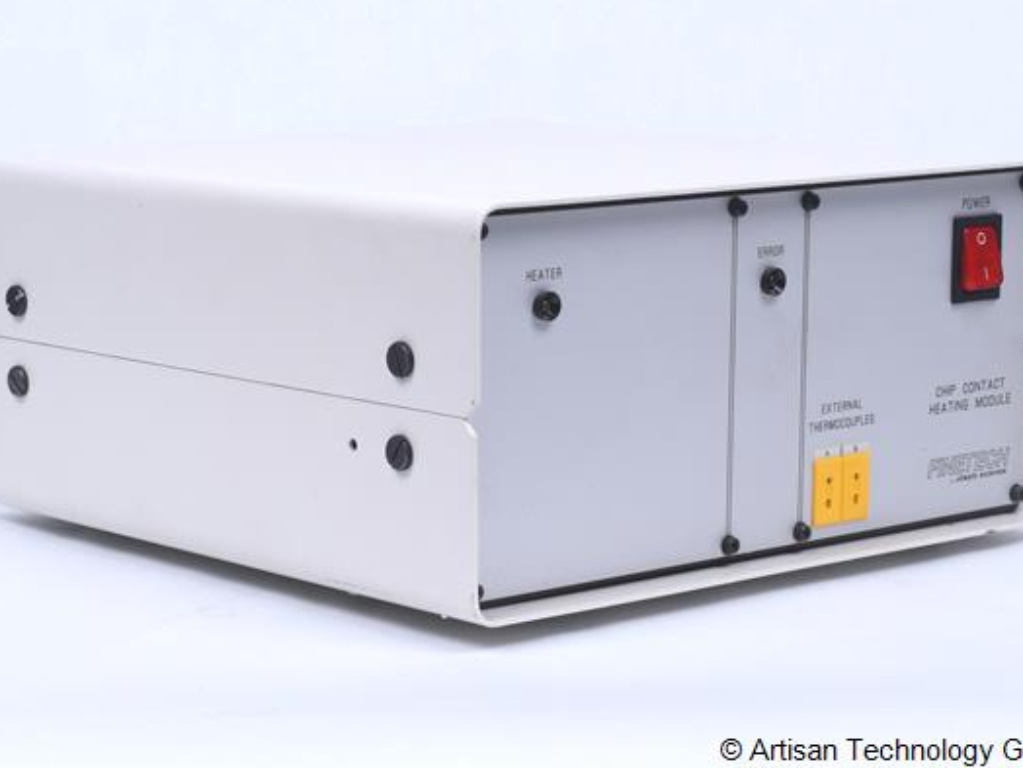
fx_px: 1950
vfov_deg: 22.3
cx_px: 513
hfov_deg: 29.4
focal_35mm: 66
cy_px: 379
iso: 200
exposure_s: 1/200
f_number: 20
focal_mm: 40
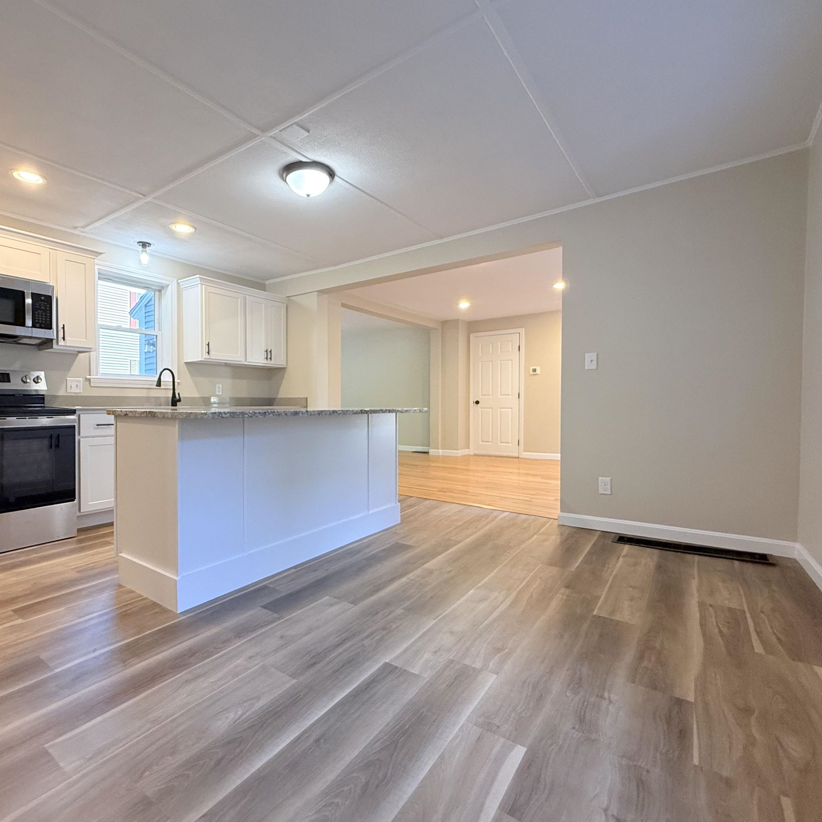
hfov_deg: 83.4
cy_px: 410
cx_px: 351
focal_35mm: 17
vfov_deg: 84.0
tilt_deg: +0.4
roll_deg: -0.4
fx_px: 457
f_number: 2.2
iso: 320
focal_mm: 2.22
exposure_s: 1/120
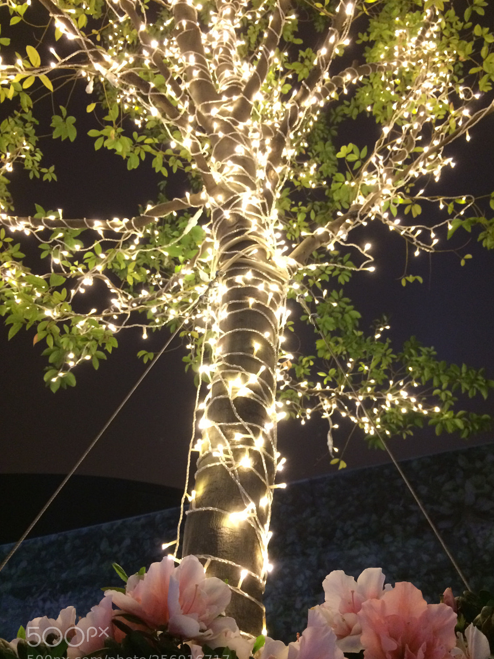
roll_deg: +4.2
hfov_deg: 45.4
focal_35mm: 31
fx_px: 590
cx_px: 263
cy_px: 342
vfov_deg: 58.3
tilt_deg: +40.6
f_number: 2.2
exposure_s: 1/20
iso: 320
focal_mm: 4.15
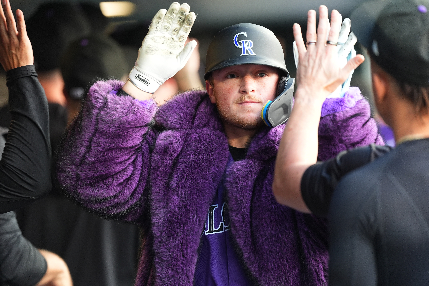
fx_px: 7149
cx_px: 214
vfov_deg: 2.3
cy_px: 143
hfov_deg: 3.4
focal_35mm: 600
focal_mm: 600
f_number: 4
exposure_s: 1/200
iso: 1250
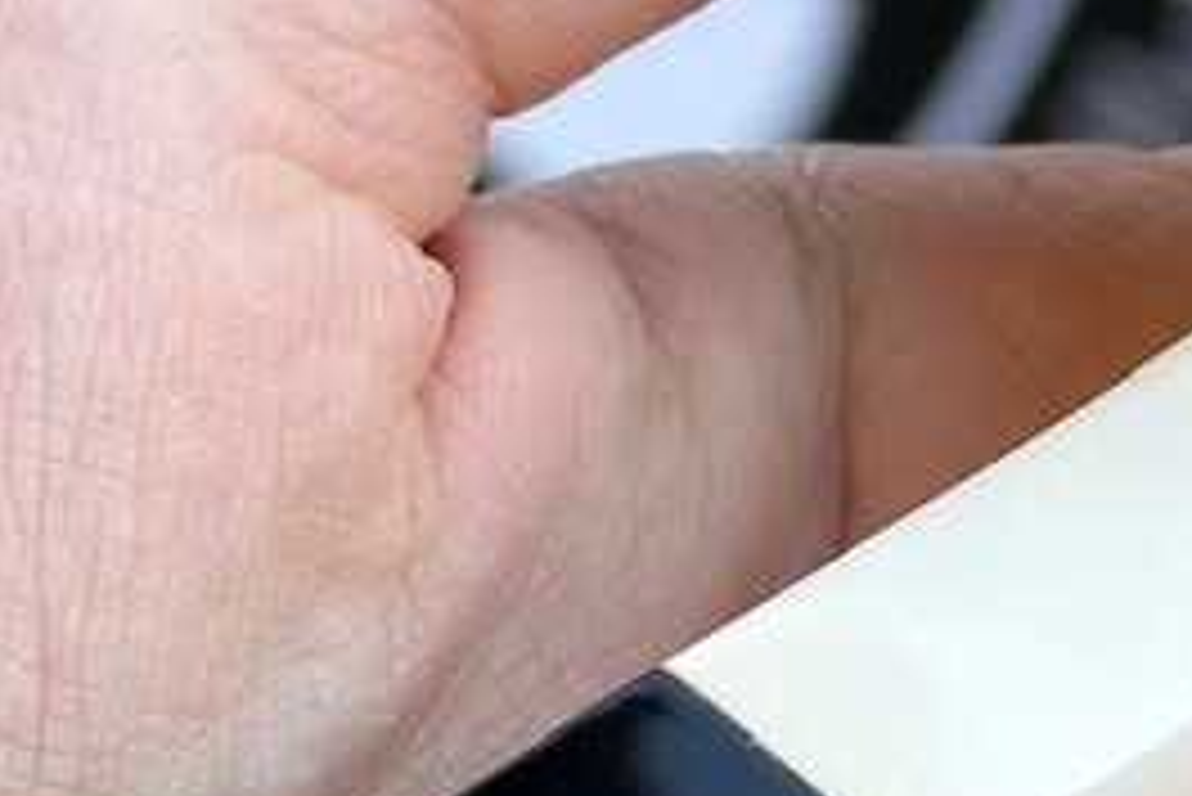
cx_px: 855
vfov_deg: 5.7
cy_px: 355
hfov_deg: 8.5
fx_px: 7984
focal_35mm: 241
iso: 50
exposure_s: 1/180
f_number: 1.78
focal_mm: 6.86
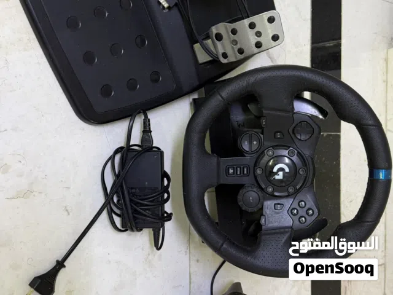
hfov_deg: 71.6
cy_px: 148
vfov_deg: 56.8
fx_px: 272
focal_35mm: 24
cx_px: 196
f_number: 1.78
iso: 320
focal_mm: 6.76
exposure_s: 1/50
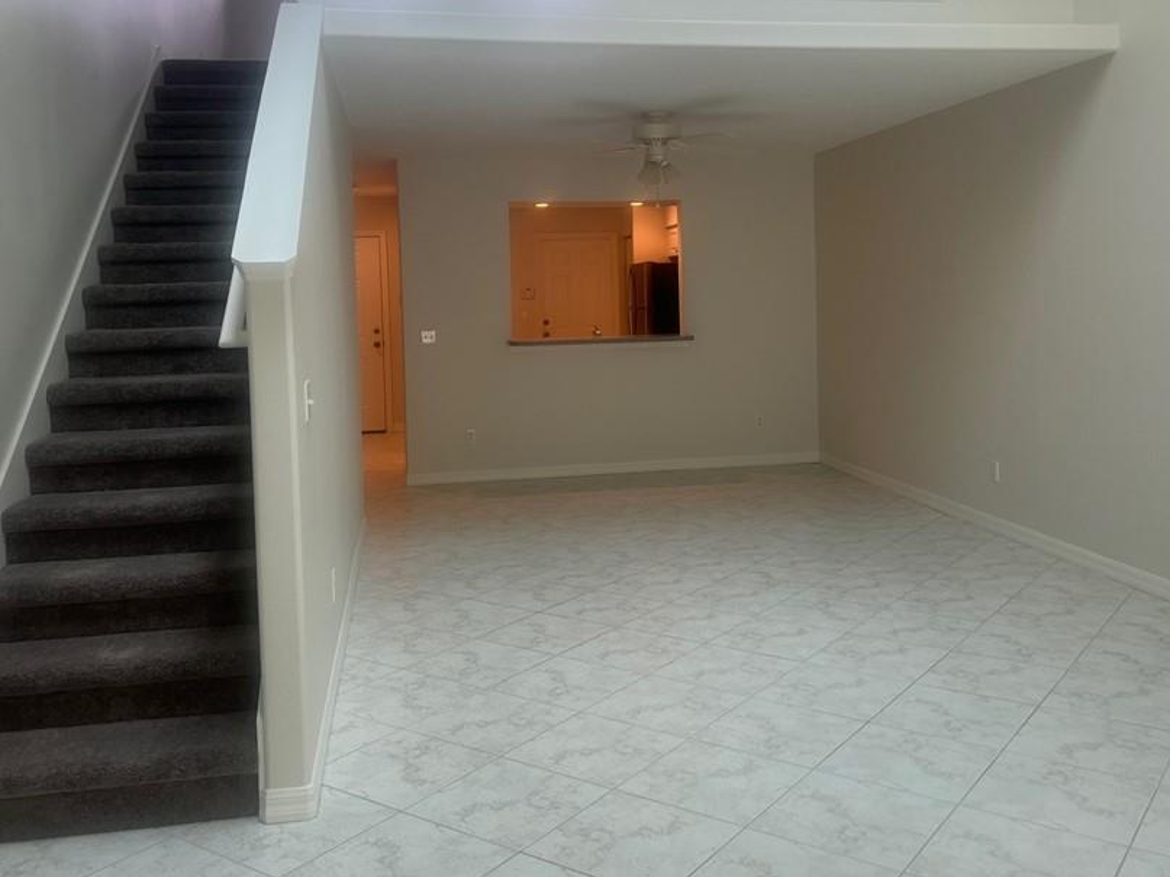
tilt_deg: -3.3
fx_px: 1115
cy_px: 346
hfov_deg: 55.4
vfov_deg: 42.7
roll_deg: +1.3
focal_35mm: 33
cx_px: 580
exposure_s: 1/120
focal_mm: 5.7
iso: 64
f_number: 1.5
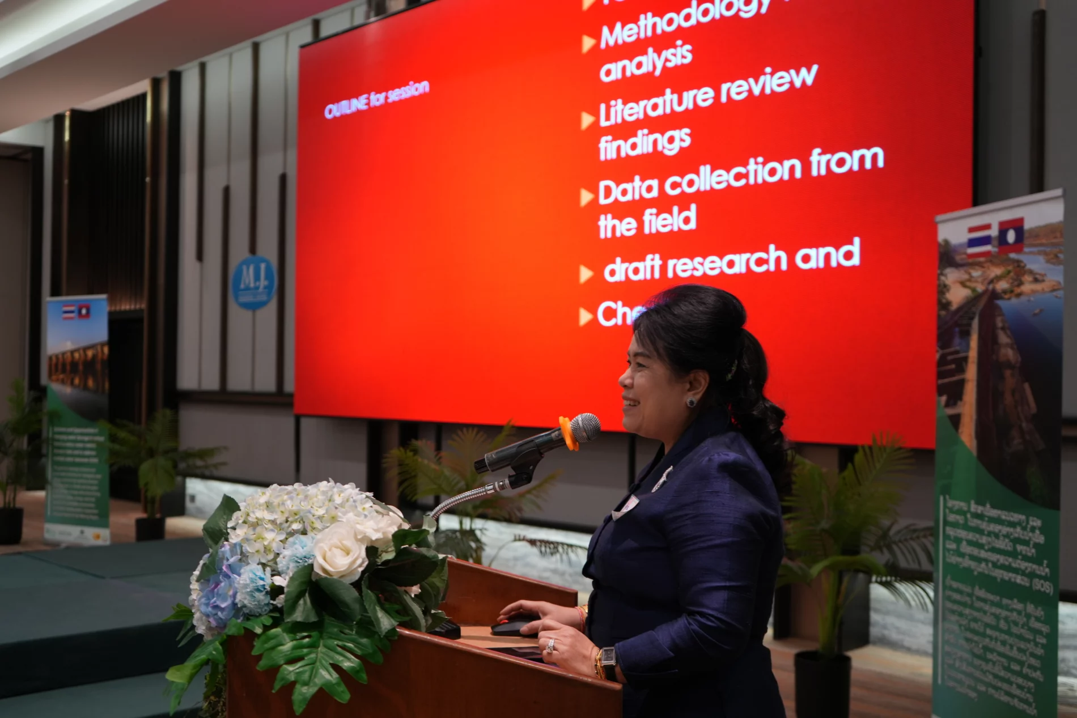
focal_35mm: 40
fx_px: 1197
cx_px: 538
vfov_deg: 33.4
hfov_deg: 48.5
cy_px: 359
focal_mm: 40
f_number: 4
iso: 500
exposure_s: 1/40
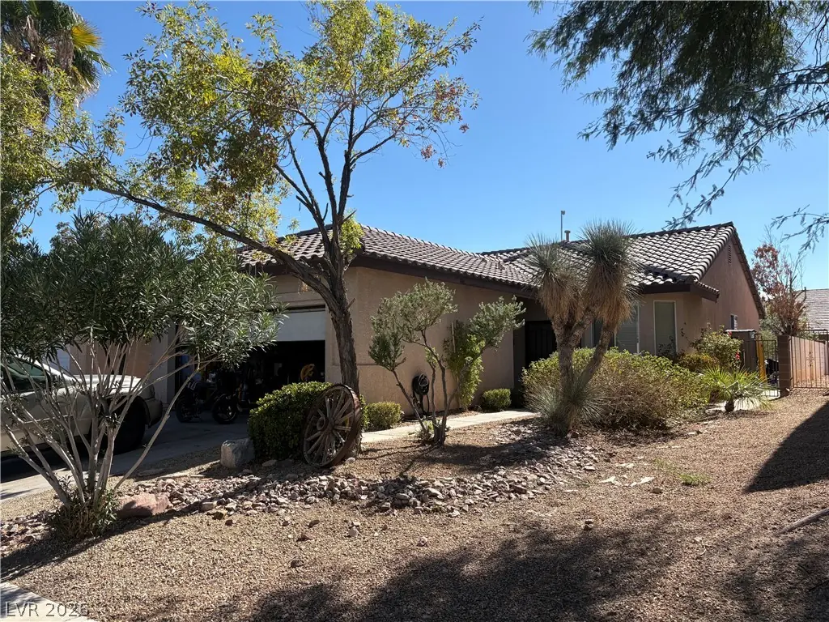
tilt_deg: +2.3
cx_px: 414
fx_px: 623
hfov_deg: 67.3
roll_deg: +1.7
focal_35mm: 26
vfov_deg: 53.1
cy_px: 311
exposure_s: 1/2639
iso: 50
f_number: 1.6
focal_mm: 5.96
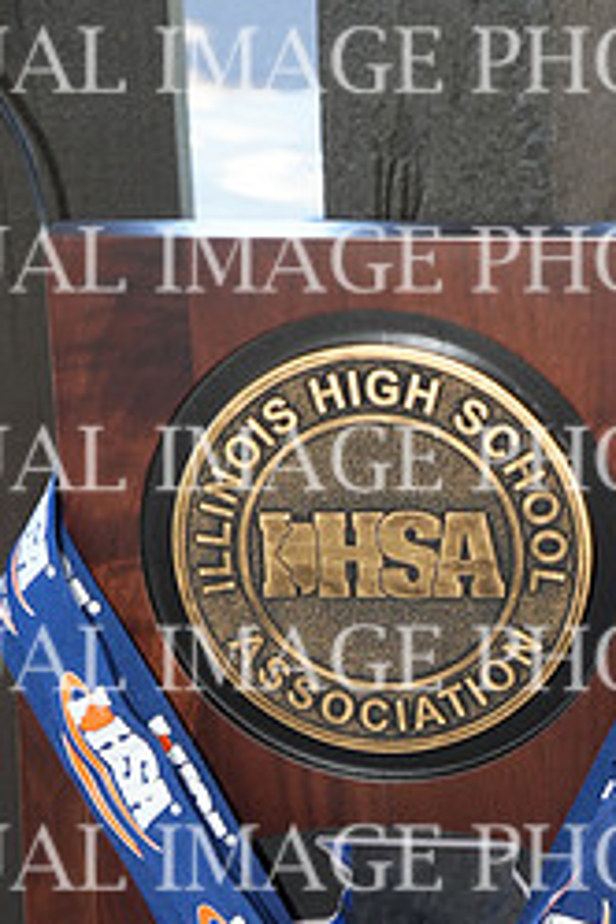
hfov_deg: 12.2
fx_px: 2874
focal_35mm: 112
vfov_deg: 17.8
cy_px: 957
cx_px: 447
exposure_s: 1/125
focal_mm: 48
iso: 1000
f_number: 8
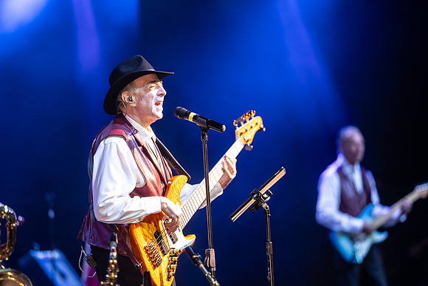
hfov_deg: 15.2
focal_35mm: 135
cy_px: 143
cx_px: 214
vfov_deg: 10.2
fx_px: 1605
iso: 320
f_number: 1.8
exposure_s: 1/250
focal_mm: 135
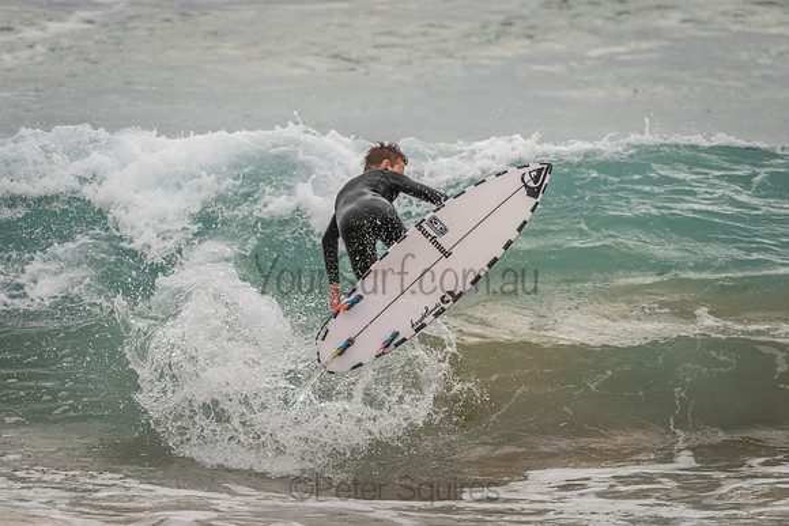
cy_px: 263
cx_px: 394
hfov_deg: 5.3
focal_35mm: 390
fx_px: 8549
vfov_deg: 3.5
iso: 250
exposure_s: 1/2000
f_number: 5.6
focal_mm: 390
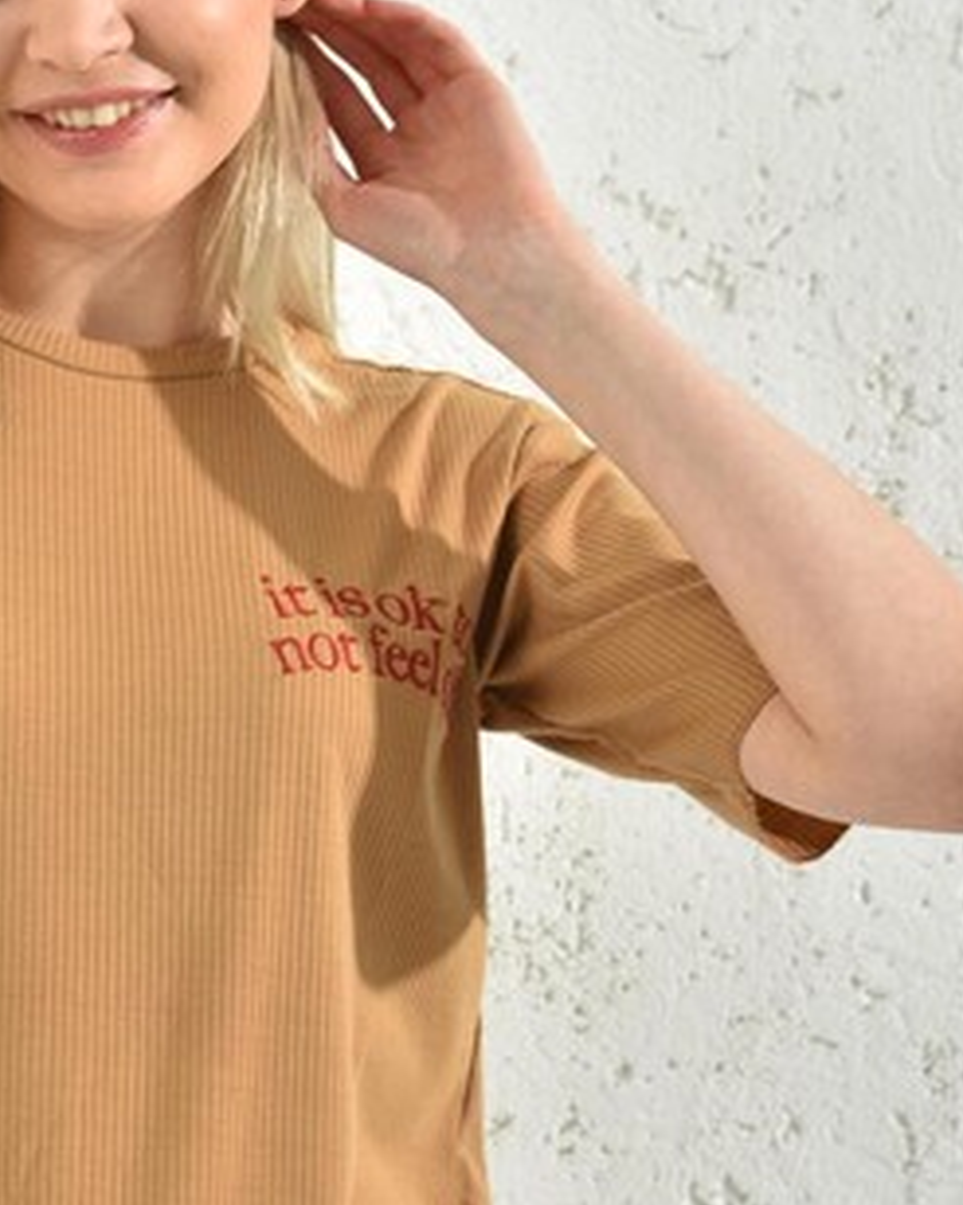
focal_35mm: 96
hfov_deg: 15.9
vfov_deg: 20.0
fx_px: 3424
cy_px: 708
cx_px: 157
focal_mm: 42
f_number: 7.1
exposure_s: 1/160
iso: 100
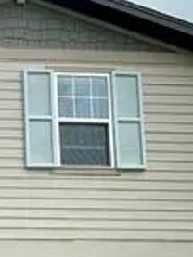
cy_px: 309
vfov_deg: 25.3
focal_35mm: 69
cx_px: -128
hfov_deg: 18.0
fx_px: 513
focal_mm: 2.22
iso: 40
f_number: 2.2
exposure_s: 1/602
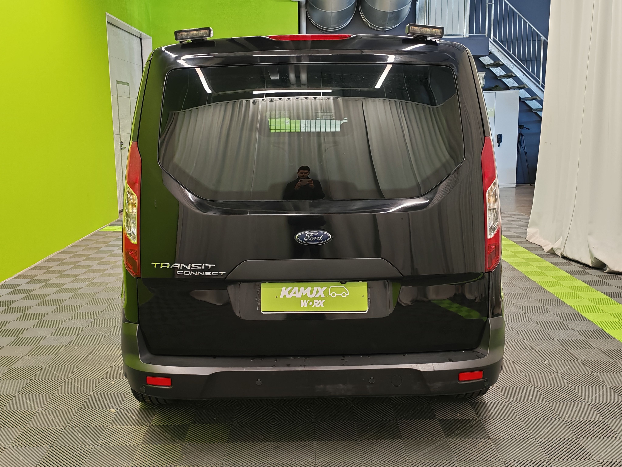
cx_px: 311
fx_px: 719
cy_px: 234
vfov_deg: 36.0
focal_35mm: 40
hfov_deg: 46.8
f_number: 1.9
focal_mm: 6.12
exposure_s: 1/100
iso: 800
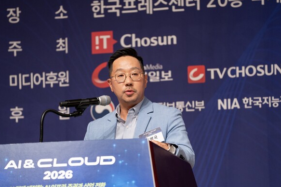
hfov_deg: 10.0
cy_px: 93
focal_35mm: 206
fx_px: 1607
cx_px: 138
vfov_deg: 6.7
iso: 1600
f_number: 2.8
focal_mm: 200
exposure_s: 1/125
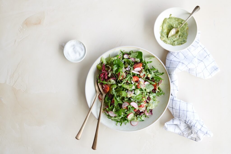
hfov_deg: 33.4
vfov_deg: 22.6
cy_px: 77
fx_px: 385
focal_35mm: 60
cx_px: 116
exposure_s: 1/40
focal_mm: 60
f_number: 11
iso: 400
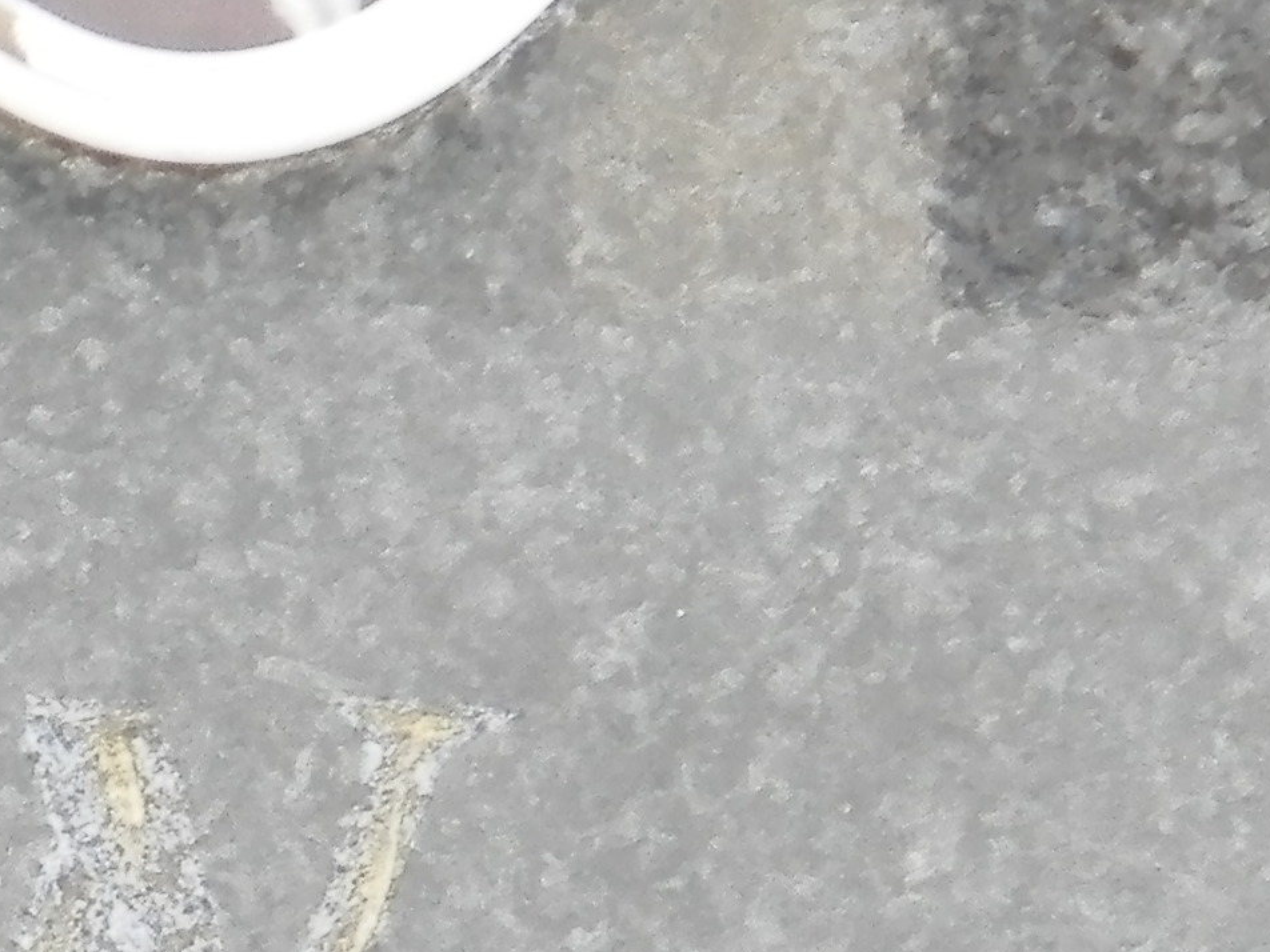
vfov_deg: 2.9
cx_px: -1361
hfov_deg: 3.8
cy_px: 2132
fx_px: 18821
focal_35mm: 513
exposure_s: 1/80
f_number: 4.5
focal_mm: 19
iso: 200
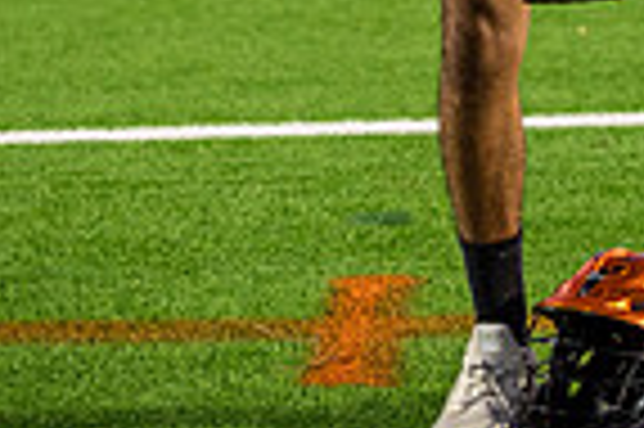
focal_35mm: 158
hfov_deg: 12.9
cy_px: -545
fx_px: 2823
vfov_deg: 8.1
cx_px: 529
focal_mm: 50
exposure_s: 1/400
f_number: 1.8
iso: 800
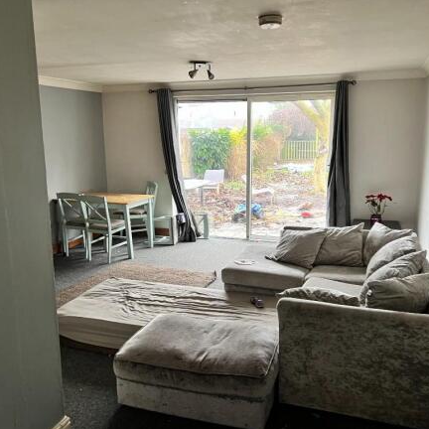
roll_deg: +0.5
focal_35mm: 31
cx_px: 222
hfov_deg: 52.5
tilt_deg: -14.0
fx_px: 435
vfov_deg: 52.5
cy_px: 215
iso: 125
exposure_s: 1/63
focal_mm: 5.7
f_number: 1.5
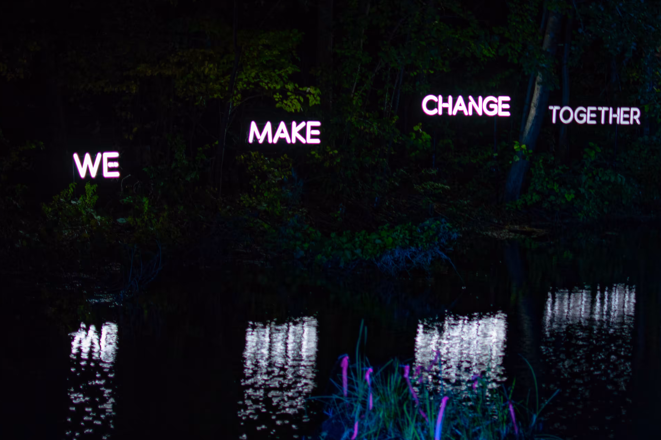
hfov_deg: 24.7
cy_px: 175
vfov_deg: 16.7
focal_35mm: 82
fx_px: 1500
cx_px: 462
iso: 200
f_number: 1.8
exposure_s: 1/15
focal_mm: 35
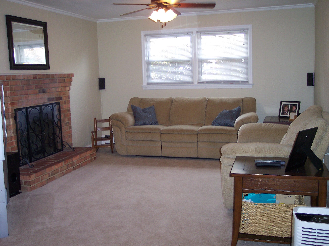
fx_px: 361
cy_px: 123
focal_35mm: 38
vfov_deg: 37.7
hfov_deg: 49.0
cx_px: 164
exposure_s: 1/30
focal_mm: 8
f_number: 2.8
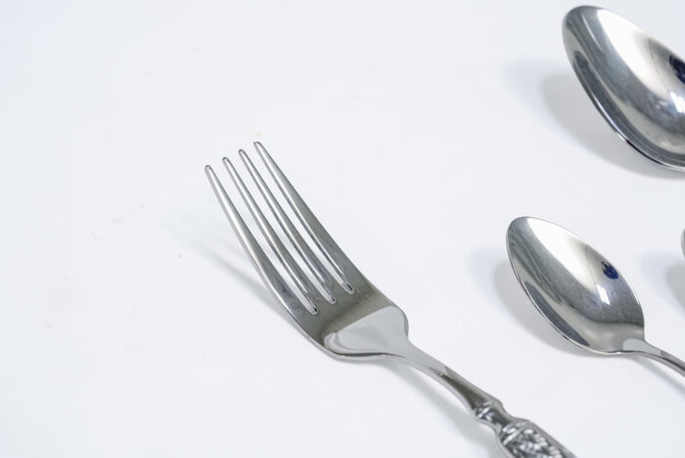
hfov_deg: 28.8
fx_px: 1333
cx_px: 342
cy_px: 229
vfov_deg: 19.5
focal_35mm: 70
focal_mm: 70
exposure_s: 1/250
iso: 6400
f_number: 10
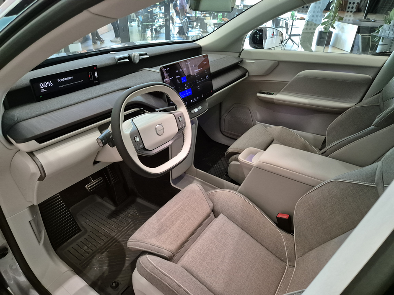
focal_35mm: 23
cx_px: 197
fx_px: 262
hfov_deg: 73.9
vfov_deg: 58.9
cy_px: 148
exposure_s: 1/100
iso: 1250
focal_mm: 5.4
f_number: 1.8
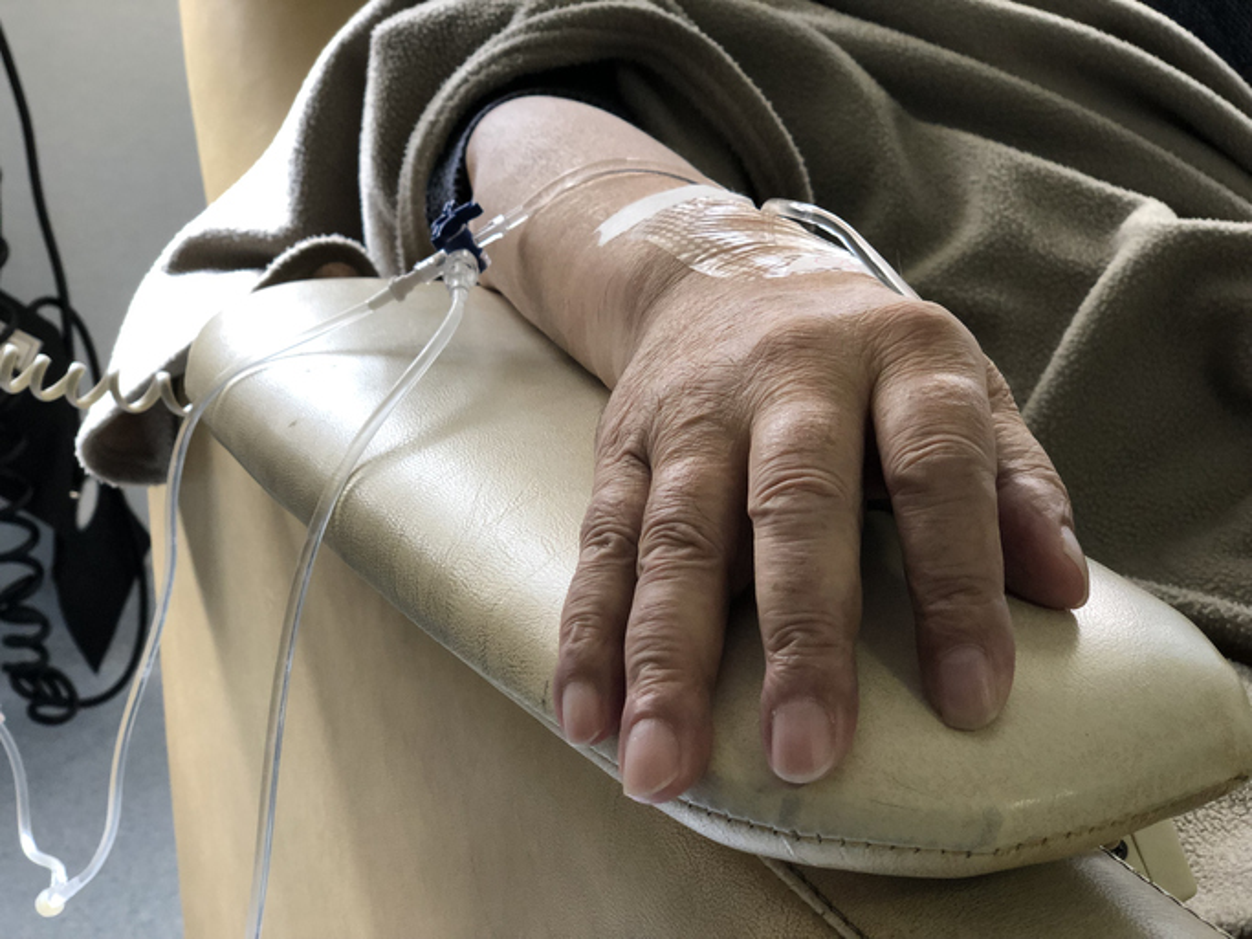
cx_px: 626
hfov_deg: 36.8
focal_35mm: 52
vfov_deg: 28.0
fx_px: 1880
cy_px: 470
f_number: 2.4
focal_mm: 6
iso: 125
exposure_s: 1/33
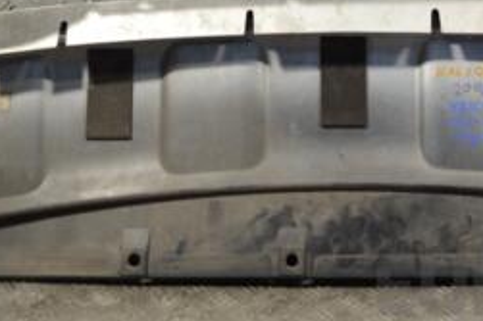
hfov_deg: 23.5
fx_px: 1153
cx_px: 341
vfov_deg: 15.7
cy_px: 31
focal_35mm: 86
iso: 110
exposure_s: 1/30
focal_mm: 24
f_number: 4
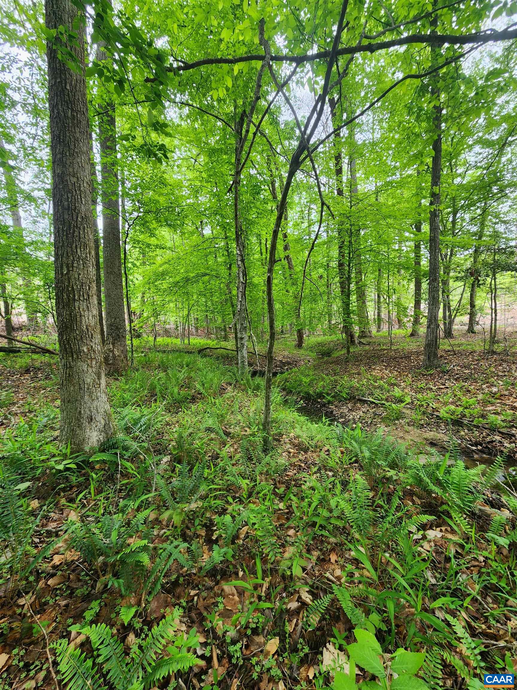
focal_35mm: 13
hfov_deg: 89.9
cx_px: 258
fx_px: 259
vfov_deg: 106.2
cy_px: 345
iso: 64
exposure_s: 1/60
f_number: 2.2
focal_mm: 2.2
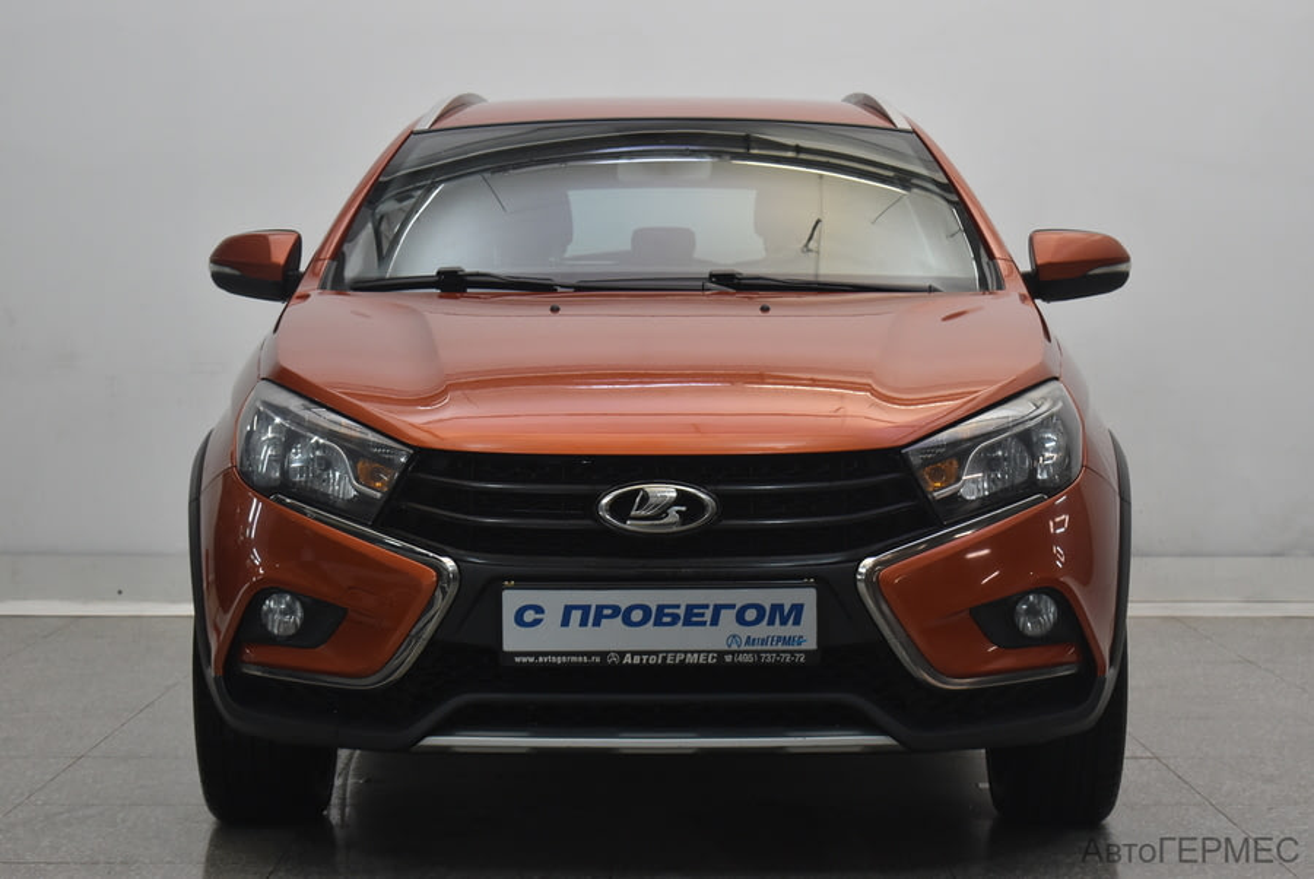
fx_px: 2630
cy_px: 440
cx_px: 657
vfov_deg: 19.0
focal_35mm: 72
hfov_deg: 28.0
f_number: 5.3
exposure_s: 1/80
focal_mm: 48
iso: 900
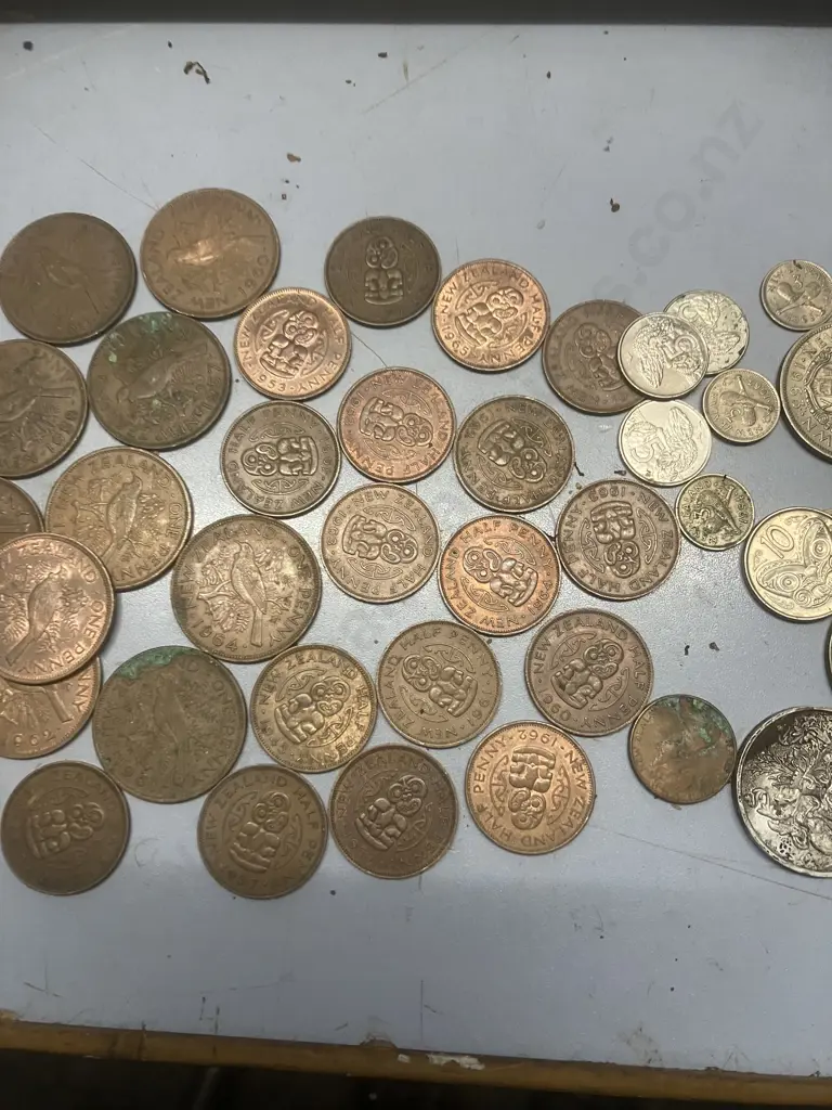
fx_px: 897
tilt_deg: -79.6
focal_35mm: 28
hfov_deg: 49.7
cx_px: 416
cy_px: 555
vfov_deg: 63.4
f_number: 1.8
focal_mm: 3.99
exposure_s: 1/50
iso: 100
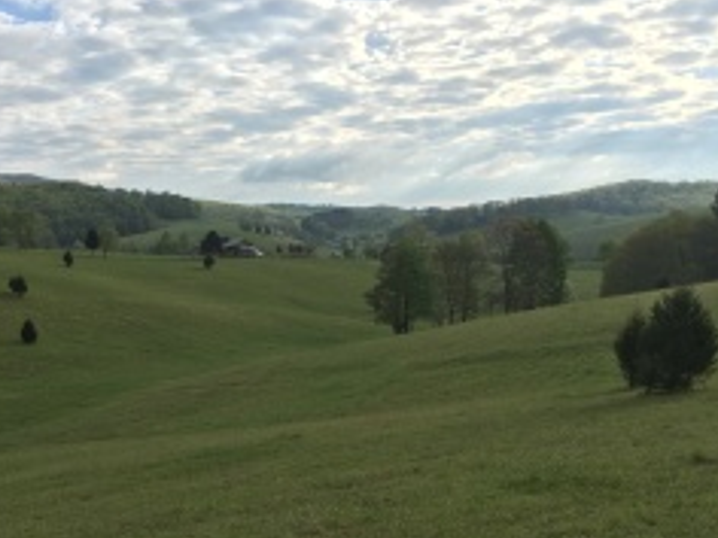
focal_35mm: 45
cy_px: 380
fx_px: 933
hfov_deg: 41.7
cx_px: 265
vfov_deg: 31.8
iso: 25
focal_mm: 4.15
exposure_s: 1/1148
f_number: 2.2
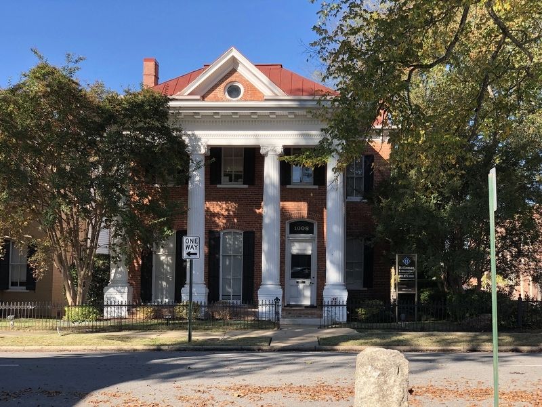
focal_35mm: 52
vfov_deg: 28.0
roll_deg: -0.8
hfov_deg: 36.8
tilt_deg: +5.0
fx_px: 814
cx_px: 271
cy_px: 204
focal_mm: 6
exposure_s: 1/344
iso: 16
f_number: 2.4
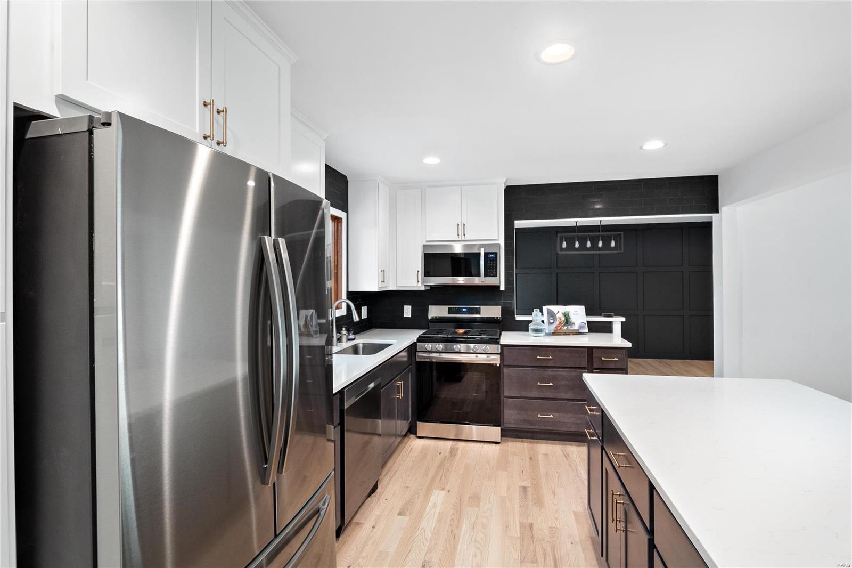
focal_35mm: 16
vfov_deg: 73.7
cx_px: 426
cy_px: 284
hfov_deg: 96.7
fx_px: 379
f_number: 8
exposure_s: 1/3
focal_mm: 8
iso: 400
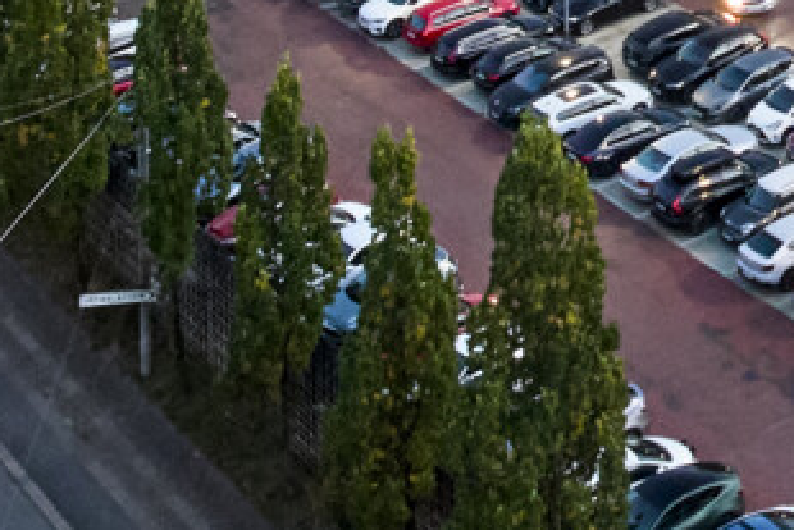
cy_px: -175
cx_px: 950
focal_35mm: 93
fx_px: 2052
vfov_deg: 14.1
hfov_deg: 20.5
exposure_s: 1/30
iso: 400
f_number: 2.8
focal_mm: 8.38
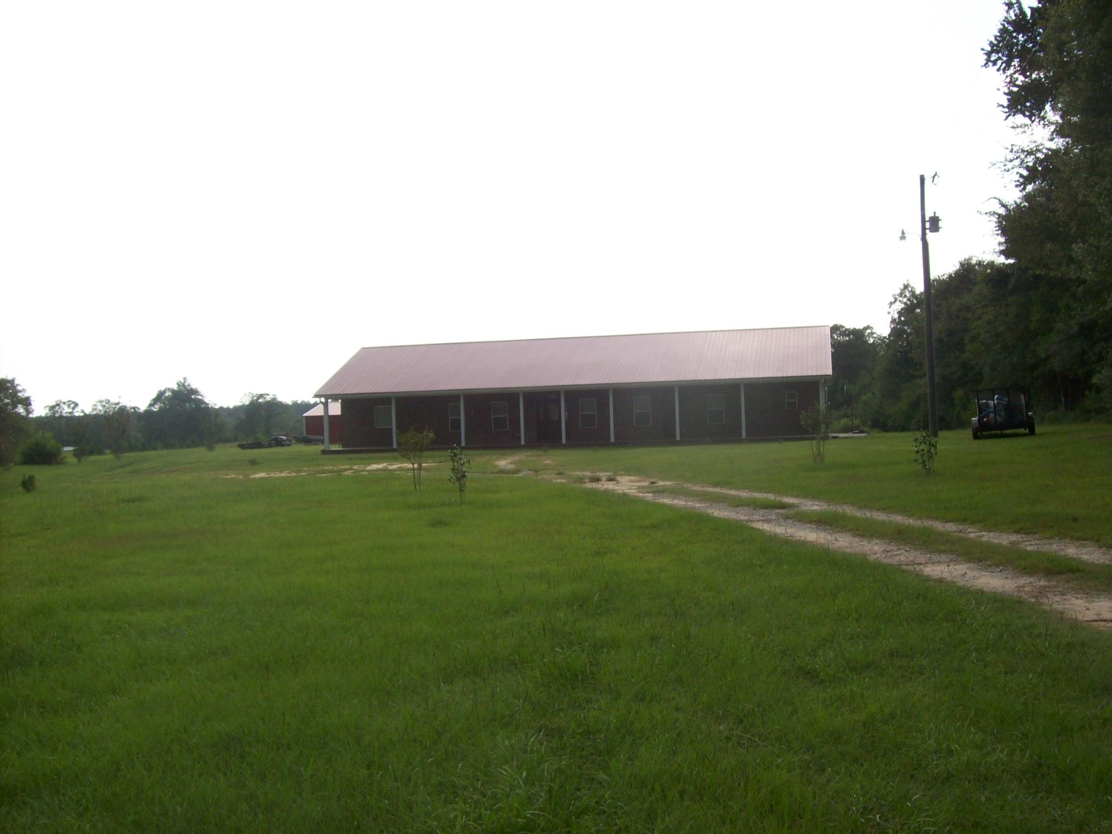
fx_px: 1156
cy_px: 417
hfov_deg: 51.4
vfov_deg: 39.7
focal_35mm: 36
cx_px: 556
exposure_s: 1/275
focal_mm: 6
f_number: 4.8
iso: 80
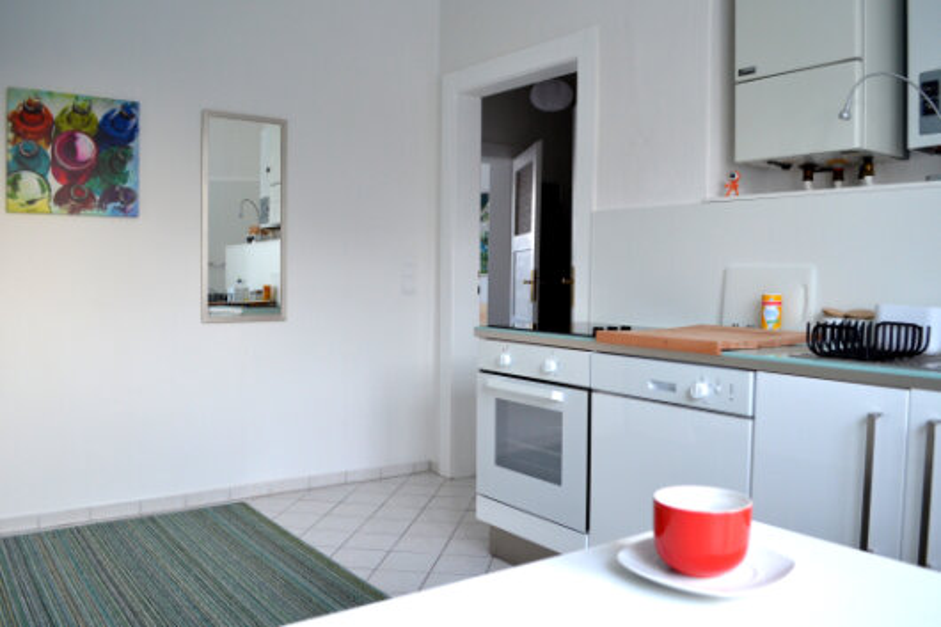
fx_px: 705
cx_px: 470
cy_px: 314
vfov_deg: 47.9
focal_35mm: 27
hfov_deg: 67.4
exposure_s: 1/50
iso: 800
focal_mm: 18
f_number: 3.5
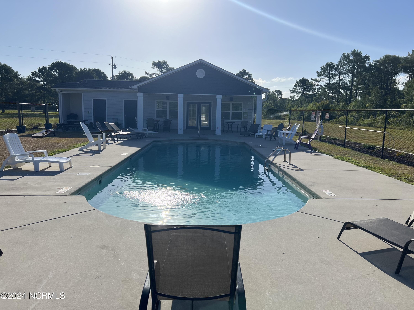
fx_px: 311
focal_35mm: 26
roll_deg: -1.1
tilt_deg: -7.8
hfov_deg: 67.3
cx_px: 207
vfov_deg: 53.1
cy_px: 155
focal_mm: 5.7
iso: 50
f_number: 1.5
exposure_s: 1/7463
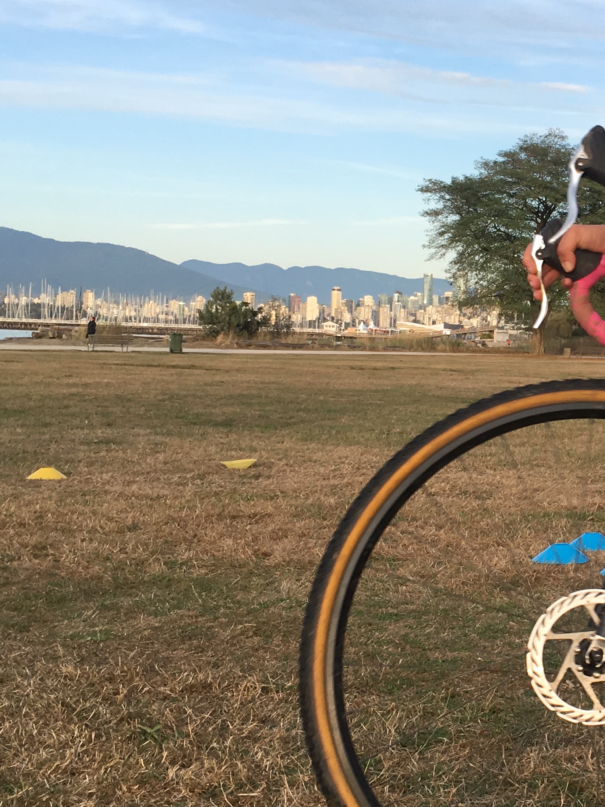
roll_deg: -2.4
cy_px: 362
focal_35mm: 64
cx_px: 635
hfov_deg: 21.9
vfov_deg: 30.2
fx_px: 1492
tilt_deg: +0.3
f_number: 2.2
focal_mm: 4.15
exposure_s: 1/337
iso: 25
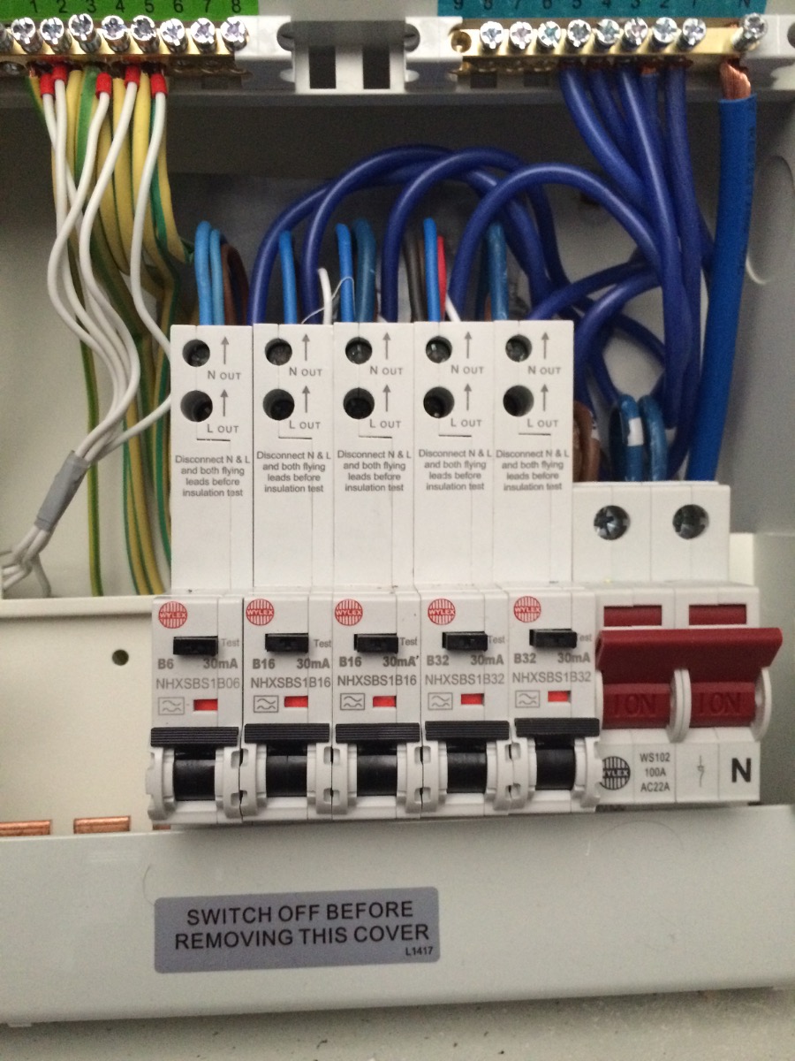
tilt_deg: -0.2
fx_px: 888
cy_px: 530
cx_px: 398
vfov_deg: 61.7
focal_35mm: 29
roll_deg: +1.1
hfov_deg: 48.2
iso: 250
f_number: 2.2
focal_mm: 4.15
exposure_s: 1/15
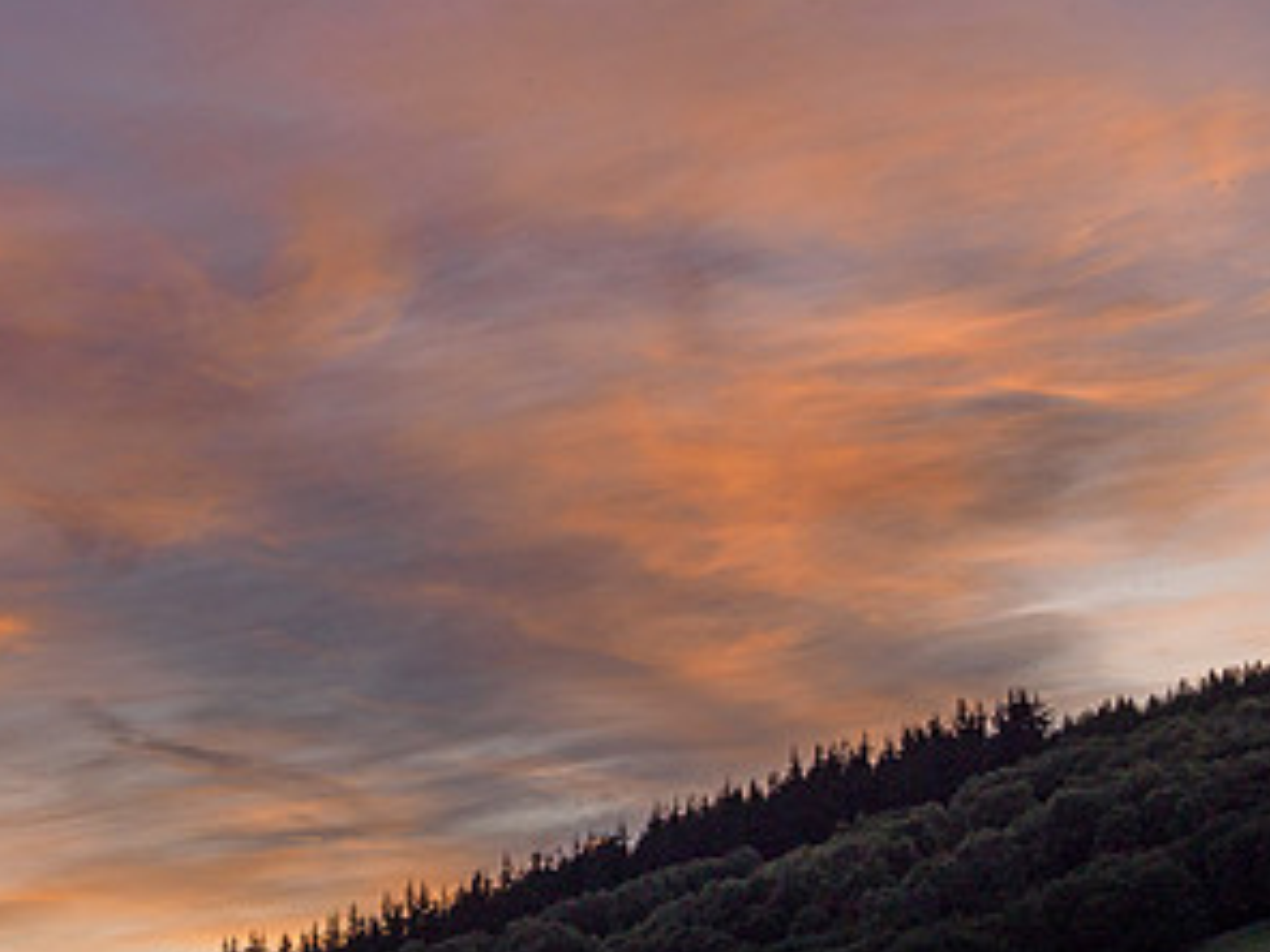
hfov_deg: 19.8
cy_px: 461
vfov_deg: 15.1
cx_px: 227
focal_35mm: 98
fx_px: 3595
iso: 200
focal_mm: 25
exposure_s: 1/80
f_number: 7.1
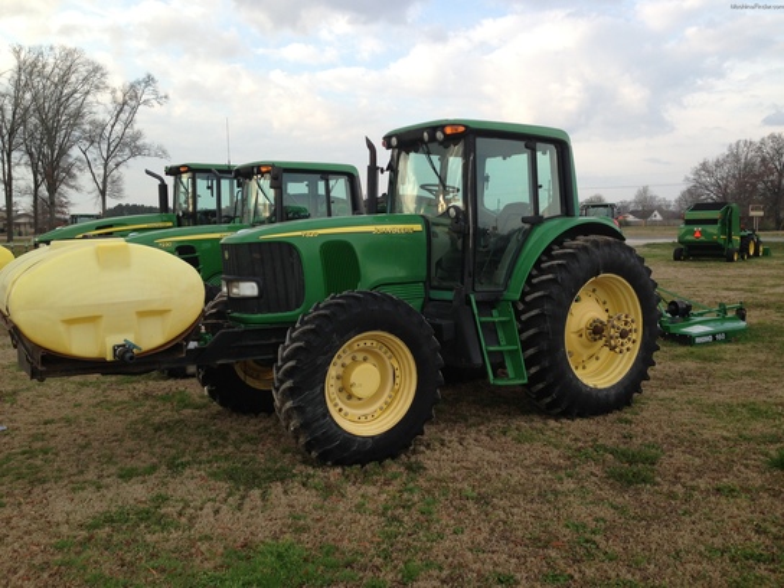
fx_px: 747
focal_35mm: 33
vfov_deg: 42.9
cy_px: 294
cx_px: 392
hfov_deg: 55.4
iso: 50
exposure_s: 1/369
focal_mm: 4.13
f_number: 2.4
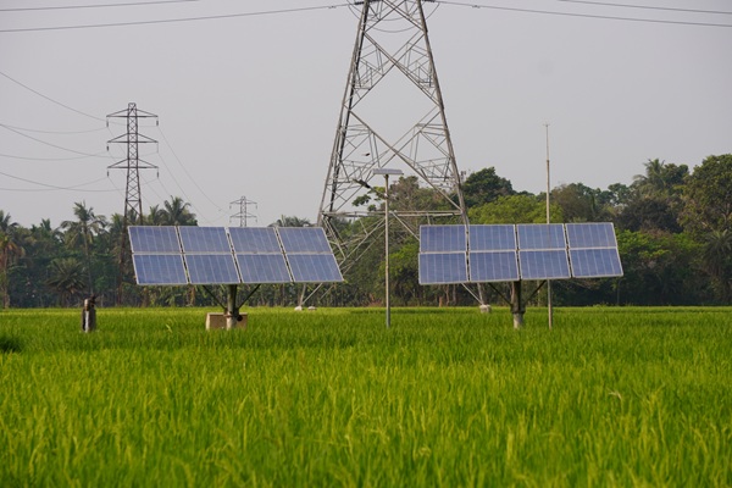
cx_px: 366
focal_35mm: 150
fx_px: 3050
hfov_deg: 13.7
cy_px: 244
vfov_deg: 9.1
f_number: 7.1
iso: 100
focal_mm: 100
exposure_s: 1/200
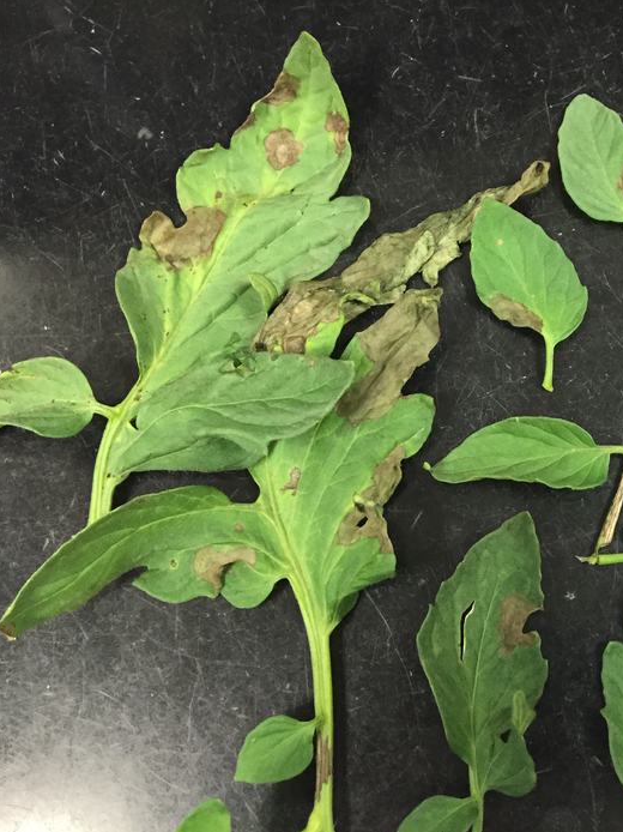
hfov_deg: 35.4
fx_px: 936
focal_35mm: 39
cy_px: 416
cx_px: 517
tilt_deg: -75.3
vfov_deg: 47.9
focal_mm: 4.15
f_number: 2.2
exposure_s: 1/30
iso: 250
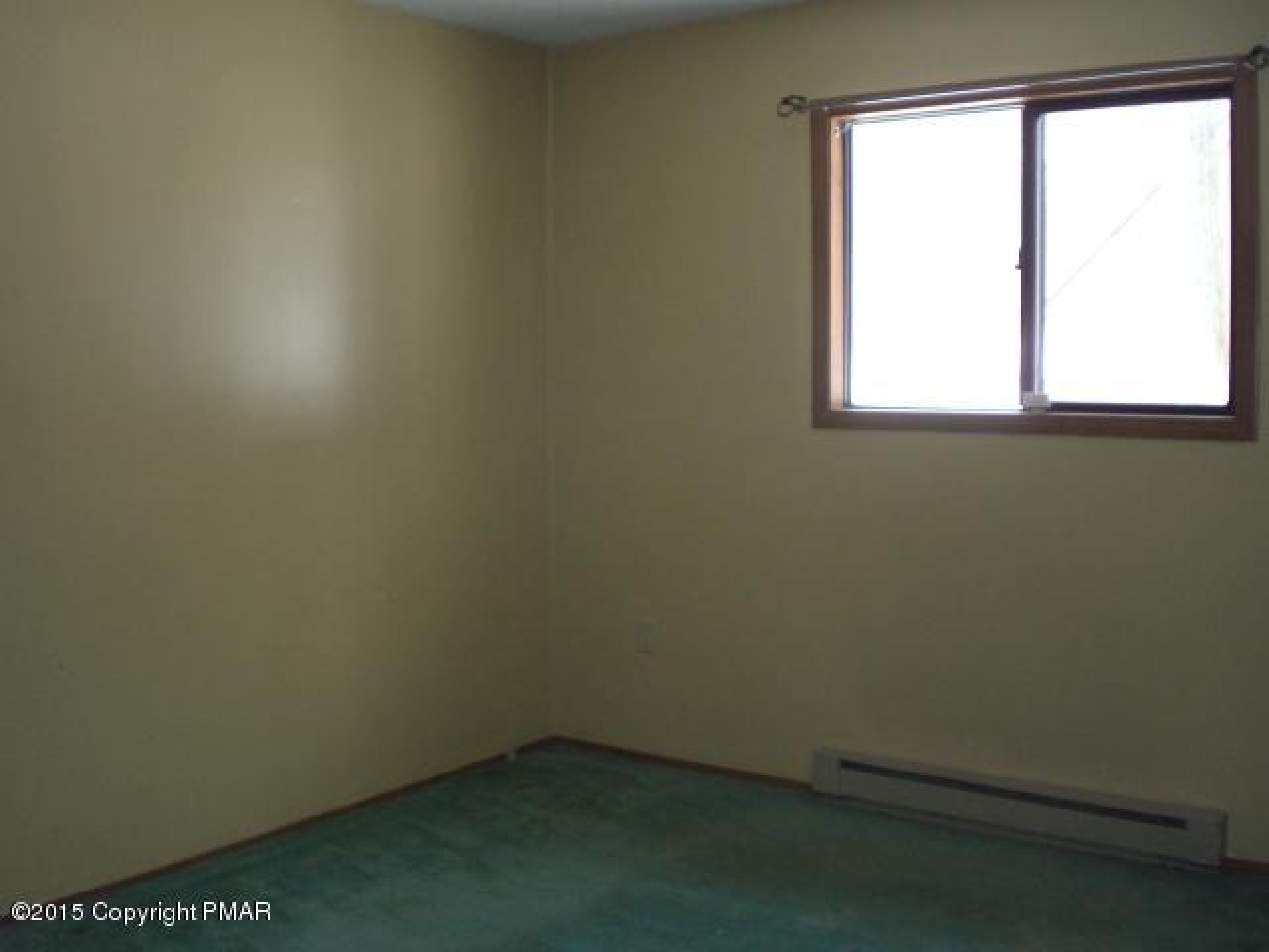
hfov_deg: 49.0
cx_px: 634
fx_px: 1393
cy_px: 476
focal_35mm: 38
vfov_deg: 37.7
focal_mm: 6.3
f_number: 3.1
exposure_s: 1/100
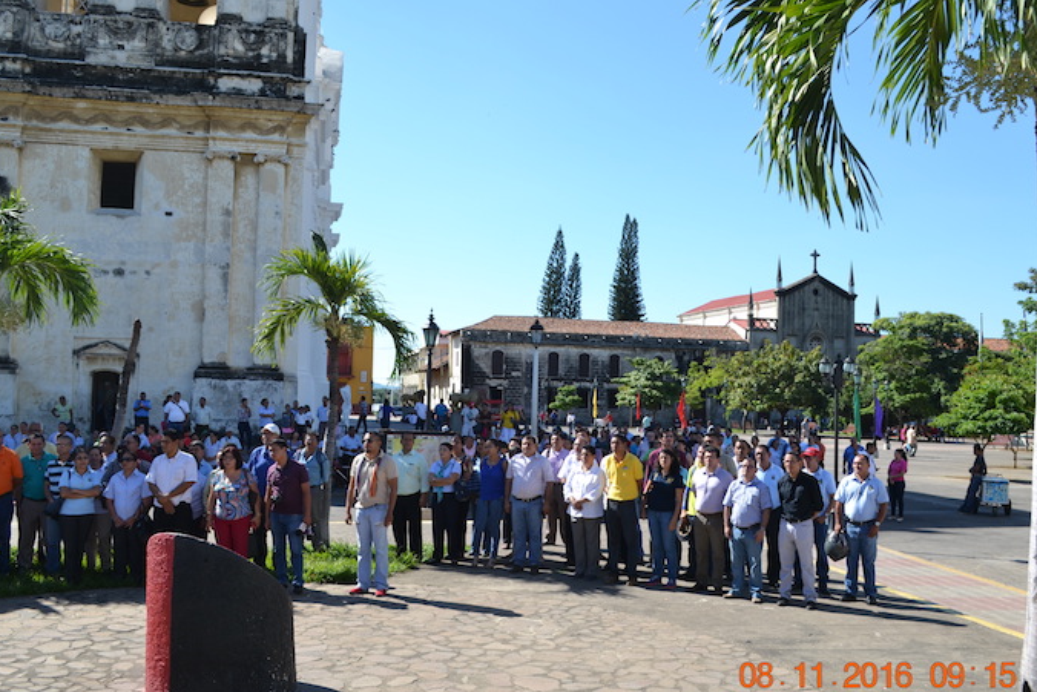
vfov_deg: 40.0
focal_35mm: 33
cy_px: 353
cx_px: 554
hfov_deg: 57.2
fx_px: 951
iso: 100
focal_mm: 20
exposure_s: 1/200
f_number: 7.1
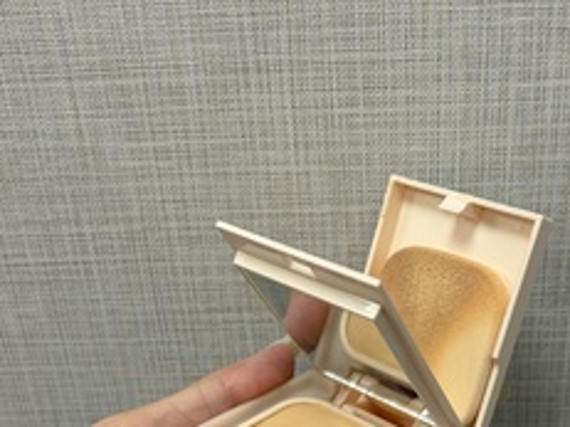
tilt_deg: -28.7
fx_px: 839
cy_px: 339
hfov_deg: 37.2
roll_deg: +2.3
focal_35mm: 51
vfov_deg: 28.0
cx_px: 365
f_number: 1.6
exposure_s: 1/60
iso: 64
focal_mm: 5.96
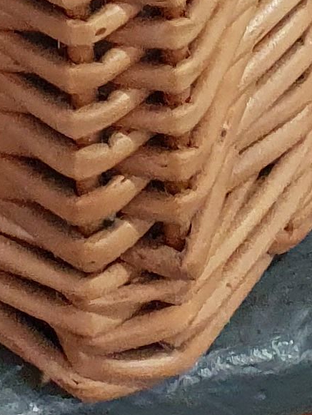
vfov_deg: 8.5
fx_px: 2162
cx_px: -36
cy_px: -978
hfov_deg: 8.2
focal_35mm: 180
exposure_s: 1/120
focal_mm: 4.32
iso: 200
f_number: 2.4
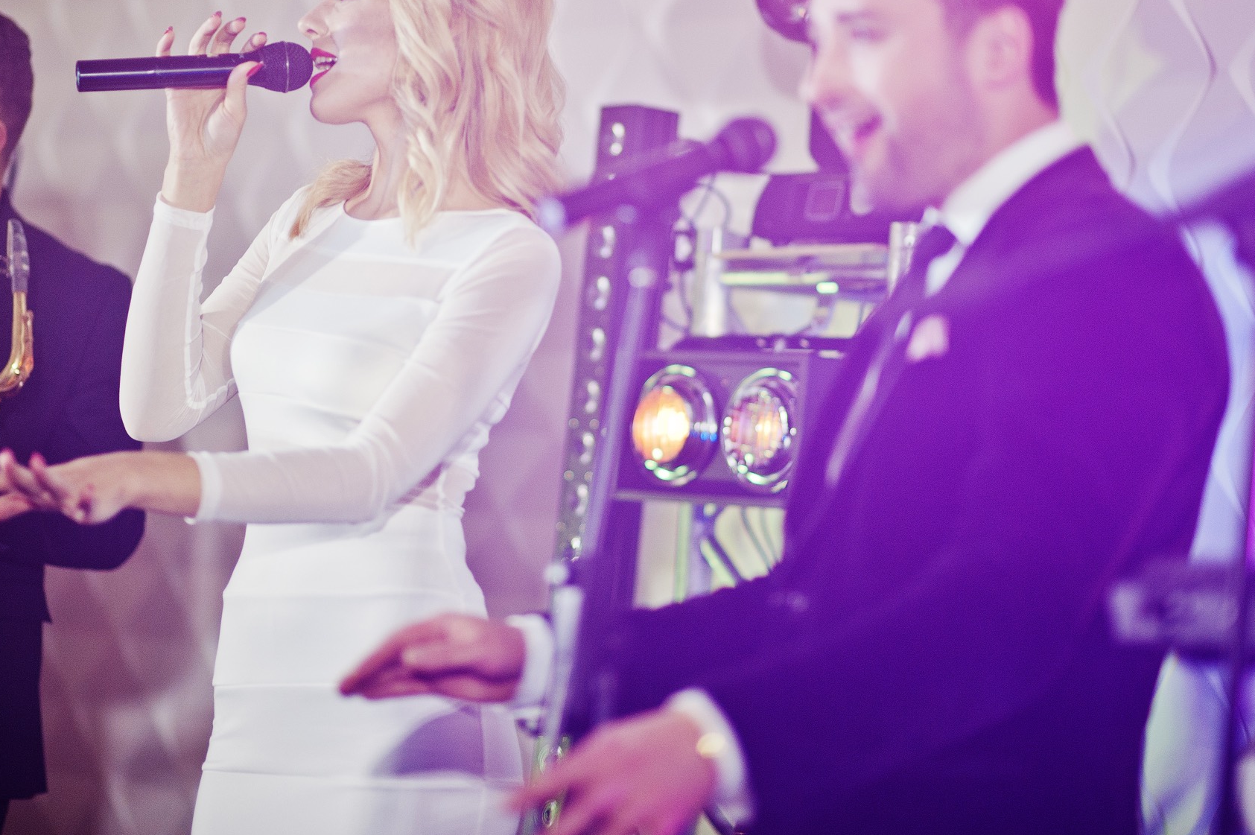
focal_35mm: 111
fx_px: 3867
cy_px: 310
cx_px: 523
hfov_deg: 18.4
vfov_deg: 12.3
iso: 800
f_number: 1.4
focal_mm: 85
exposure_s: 1/320
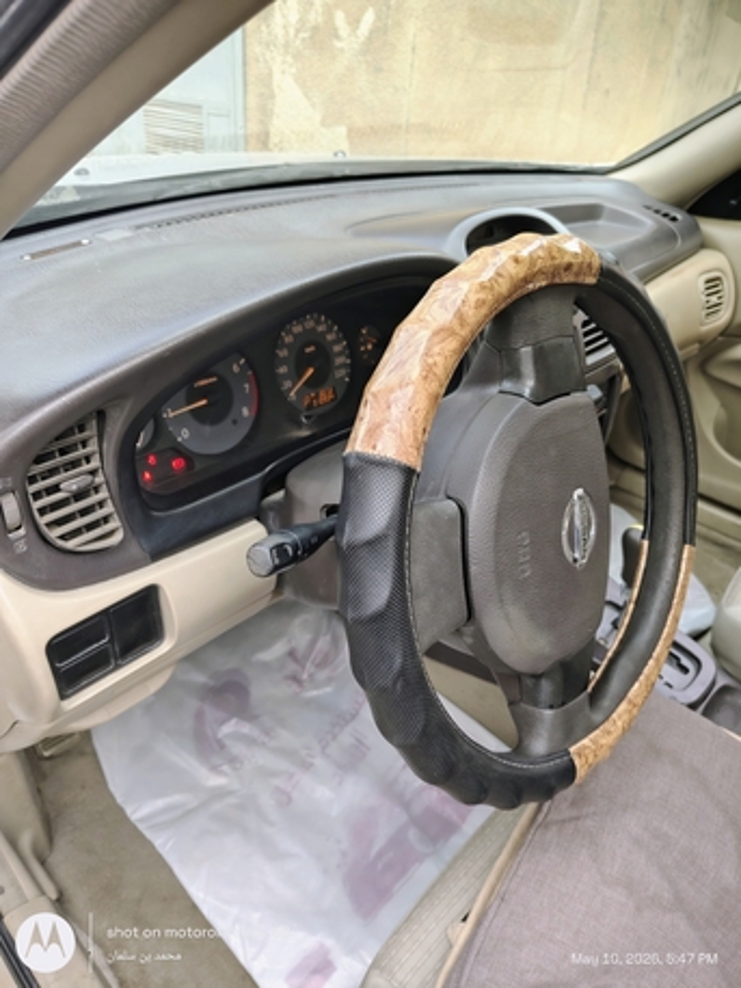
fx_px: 685
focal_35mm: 24
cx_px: 370
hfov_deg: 56.8
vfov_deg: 71.6
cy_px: 494
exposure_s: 1/60
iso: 323
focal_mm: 5.56
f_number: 1.8
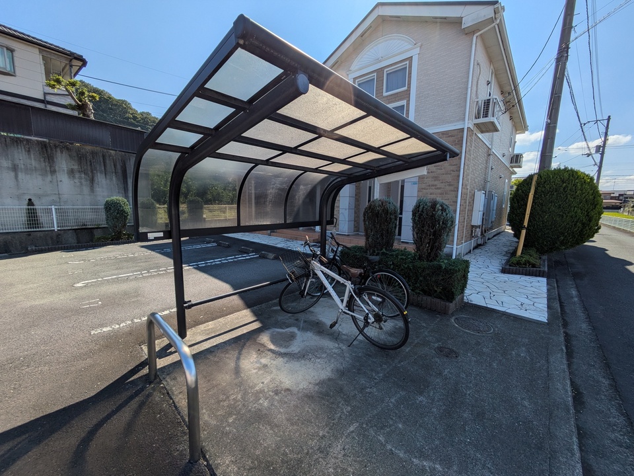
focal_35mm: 14
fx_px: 256
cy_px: 238
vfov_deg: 85.7
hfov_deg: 102.1
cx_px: 317
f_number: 2.2
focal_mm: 1.83
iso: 46
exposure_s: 1/2532
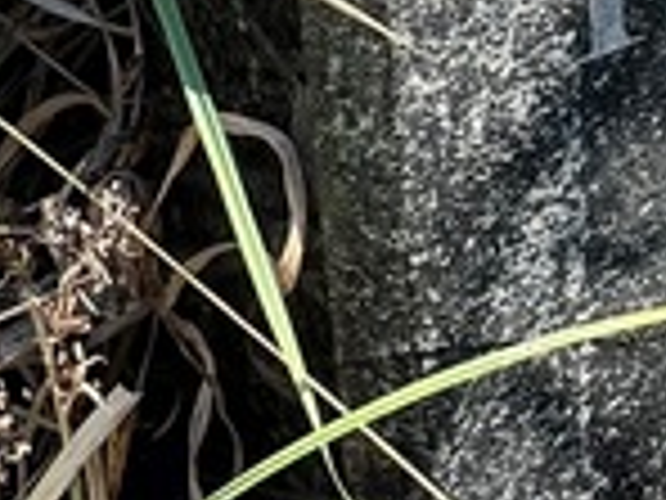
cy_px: -811
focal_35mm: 417
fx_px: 8023
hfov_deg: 4.6
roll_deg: +0.2
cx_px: 1539
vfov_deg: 3.5
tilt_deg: -42.5
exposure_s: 1/138
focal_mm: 9
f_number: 2.8
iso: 32
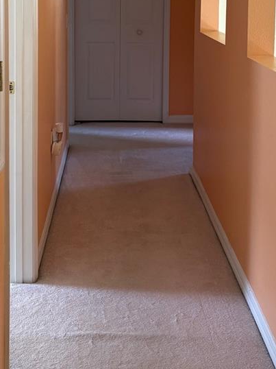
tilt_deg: -5.1
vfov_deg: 31.6
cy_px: 34
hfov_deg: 25.2
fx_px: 617
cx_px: 128
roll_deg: -0.7
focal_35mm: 58
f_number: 1.6
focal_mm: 5.96
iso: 125
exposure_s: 1/74
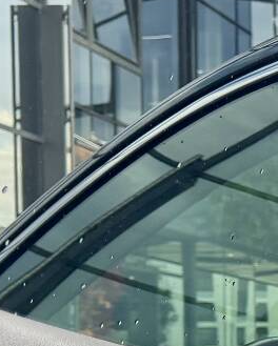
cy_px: 432
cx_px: 670
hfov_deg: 10.4
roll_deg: +0.3
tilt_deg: -3.4
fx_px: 1314
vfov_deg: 14.5
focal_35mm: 128
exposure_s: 1/121
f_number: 1.78
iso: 160
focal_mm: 6.76
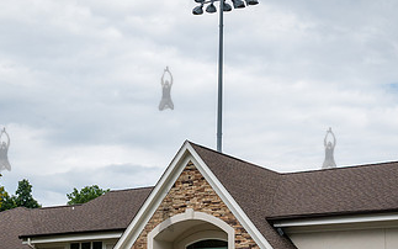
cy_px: 222
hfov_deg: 29.4
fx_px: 759
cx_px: 194
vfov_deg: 18.3
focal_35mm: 70
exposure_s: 1/500
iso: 400
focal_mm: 35
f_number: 8
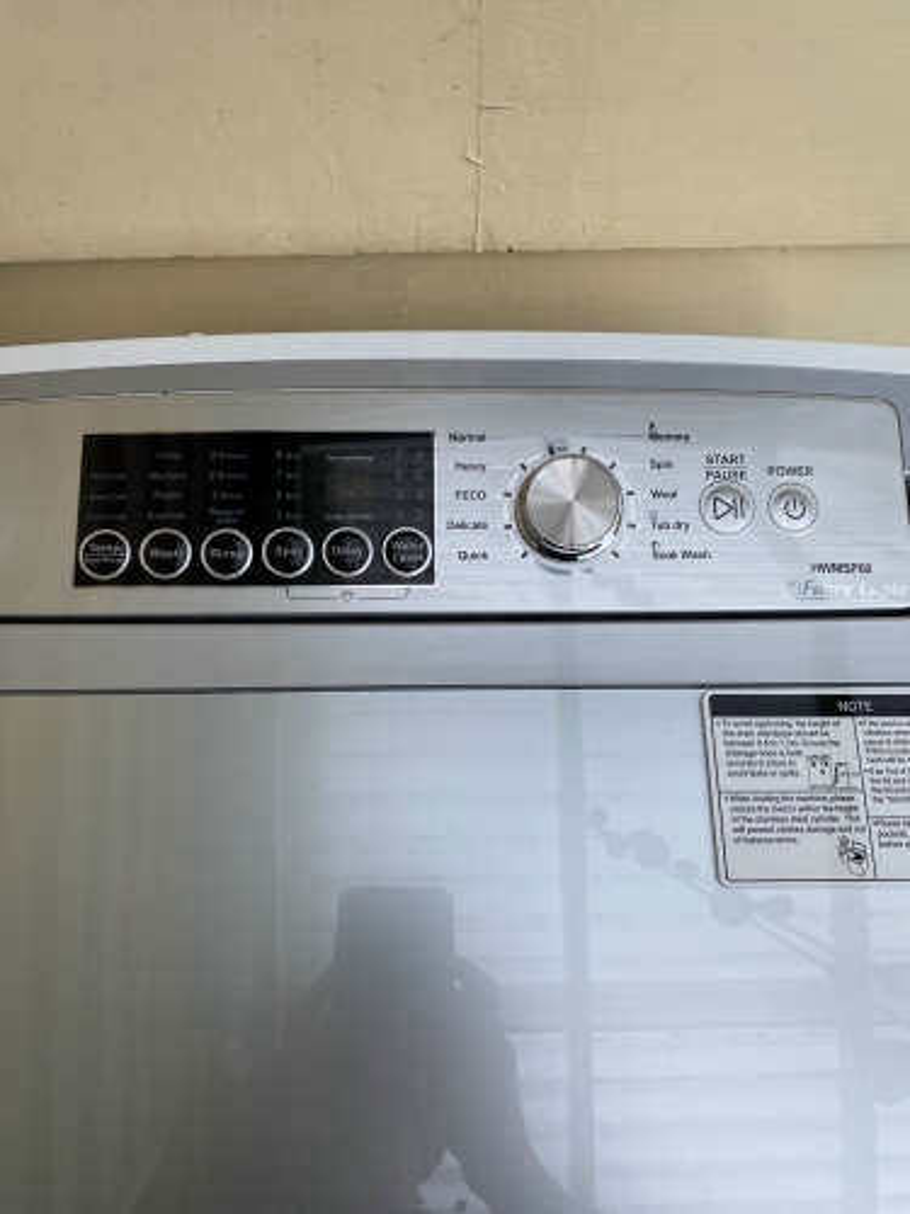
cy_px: 607
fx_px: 911
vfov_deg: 67.3
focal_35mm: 26
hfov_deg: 53.1
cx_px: 455
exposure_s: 1/121
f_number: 1.8
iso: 100
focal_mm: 4.25
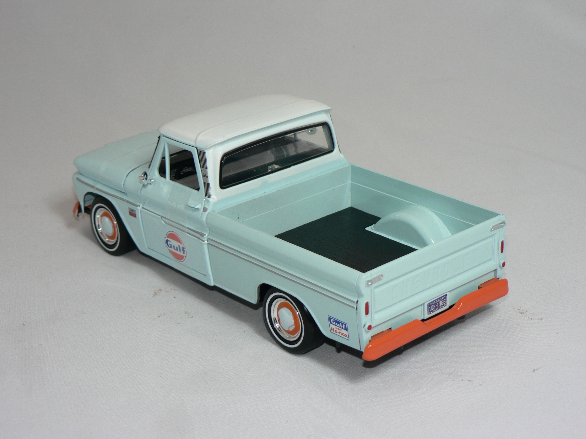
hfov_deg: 28.6
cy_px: 220
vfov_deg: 21.6
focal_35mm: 68
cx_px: 293
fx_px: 1151
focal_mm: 11.4
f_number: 3.2
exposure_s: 1/60
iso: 80
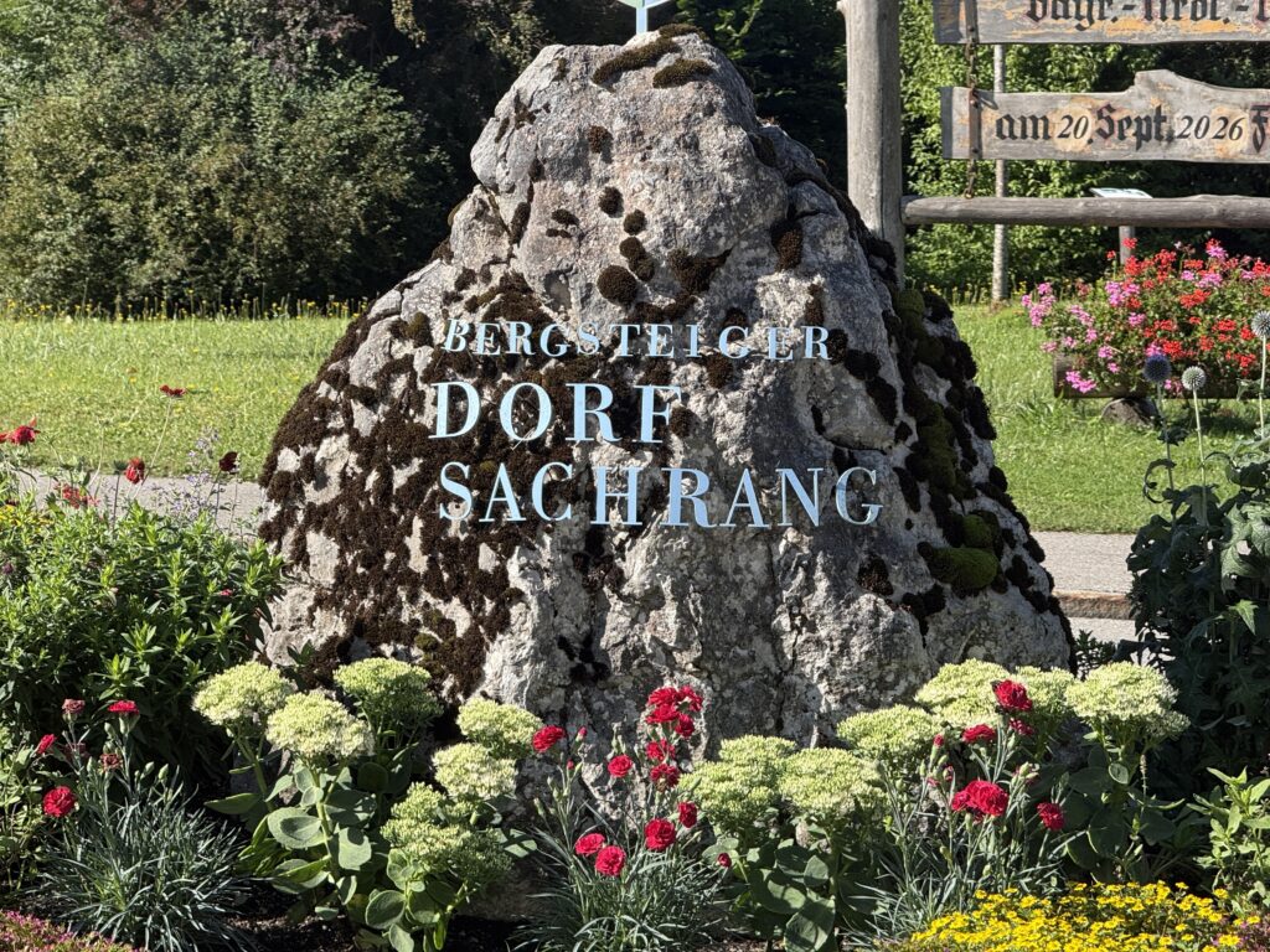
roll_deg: -1.7
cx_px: 635
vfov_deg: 12.3
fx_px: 4403
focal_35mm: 120
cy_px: 476
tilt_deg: -2.8
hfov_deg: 16.4
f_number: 2.8
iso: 64
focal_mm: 15.66
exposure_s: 1/891
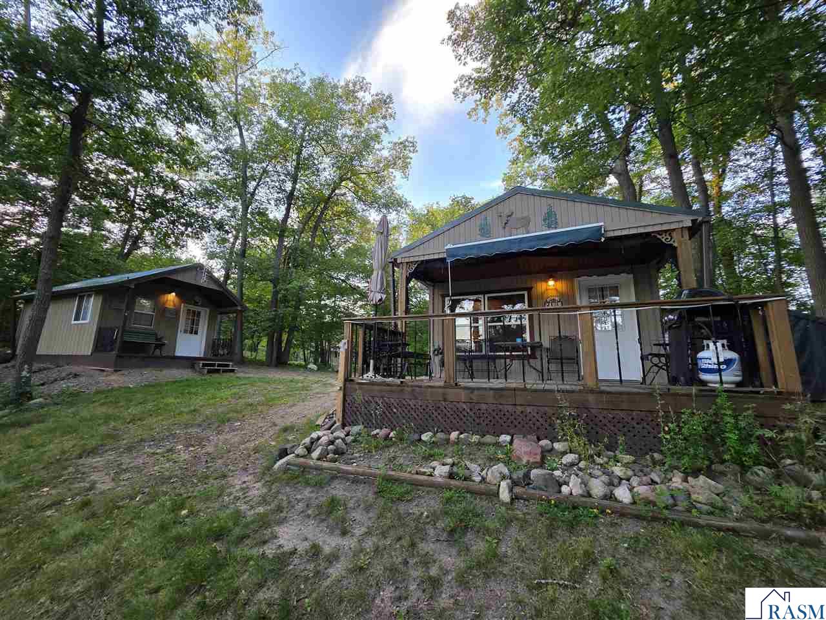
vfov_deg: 89.9
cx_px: 413
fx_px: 310
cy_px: 310
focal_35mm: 13
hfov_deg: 106.2
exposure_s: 1/120
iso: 80
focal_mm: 2.2
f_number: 1.9
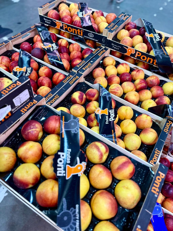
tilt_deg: -53.3
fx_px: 160
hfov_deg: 56.8
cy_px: 116
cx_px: 86
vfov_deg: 71.6
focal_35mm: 24
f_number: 1.78
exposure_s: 1/50
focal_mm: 6.76
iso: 320
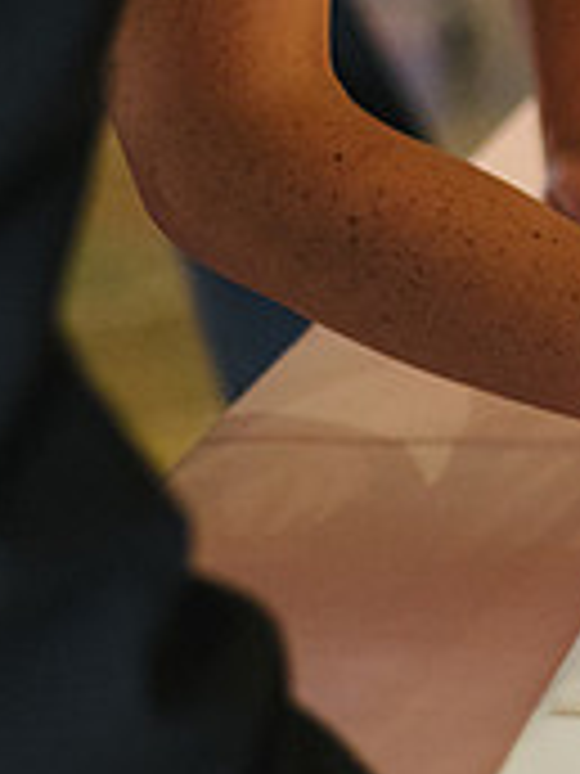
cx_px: 1268
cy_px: 506
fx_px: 3619
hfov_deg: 8.5
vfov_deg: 12.2
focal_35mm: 162
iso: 1600
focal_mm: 50
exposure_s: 1/400
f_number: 2.2
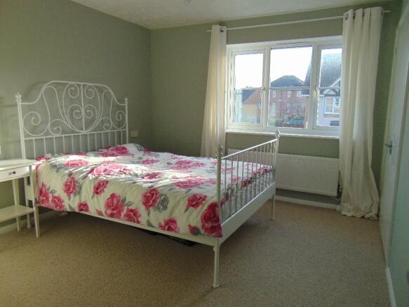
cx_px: 204
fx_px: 295
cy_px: 154
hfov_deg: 69.4
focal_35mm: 25
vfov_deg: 54.9
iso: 80
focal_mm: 4.5
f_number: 3
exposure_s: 1/125
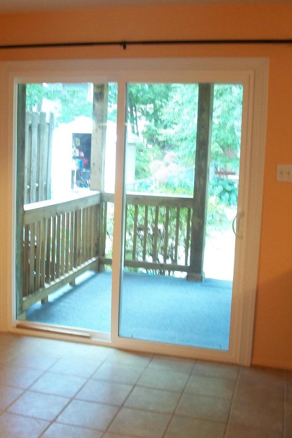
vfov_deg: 43.6
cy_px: 219
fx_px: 548
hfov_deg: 29.6
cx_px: 91
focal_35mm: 45
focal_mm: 5.7
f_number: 2.9
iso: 160
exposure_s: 1/20
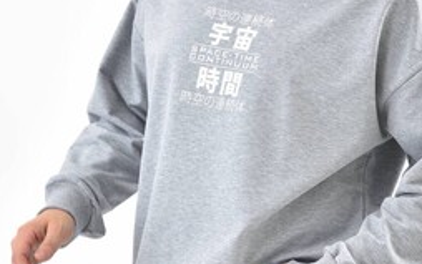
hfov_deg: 8.6
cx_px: 254
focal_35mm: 243
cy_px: 100
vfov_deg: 5.4
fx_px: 2796
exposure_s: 1/160
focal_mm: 112
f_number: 7.1
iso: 100
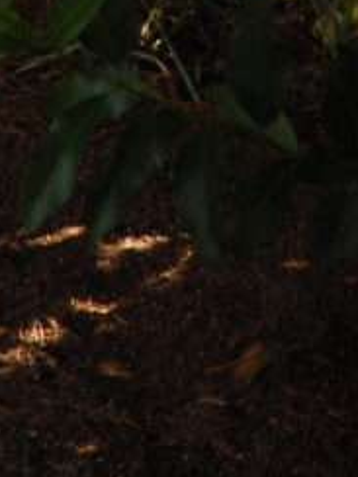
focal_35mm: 278
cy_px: 486
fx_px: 3833
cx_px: -516
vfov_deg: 7.1
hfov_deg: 5.2
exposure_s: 1/30
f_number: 18
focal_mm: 46
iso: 720
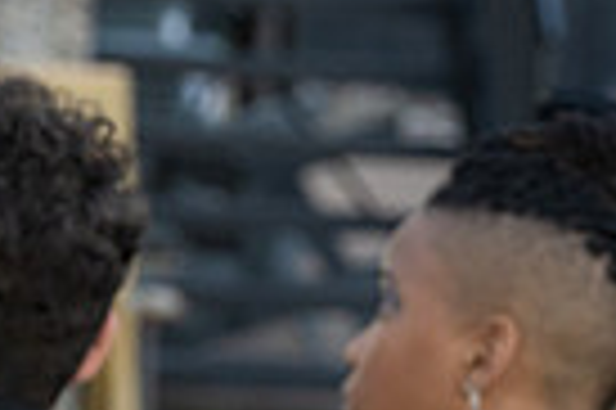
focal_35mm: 365
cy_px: 741
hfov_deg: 5.5
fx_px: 6238
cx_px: 1165
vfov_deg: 3.7
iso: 1000
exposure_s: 1/60
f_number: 5.6
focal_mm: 86
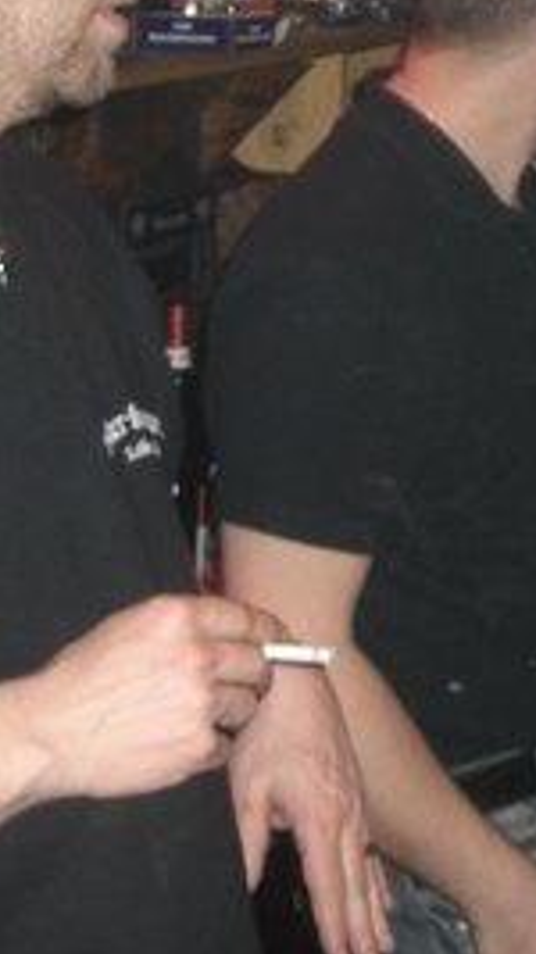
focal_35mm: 93
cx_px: 382
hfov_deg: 13.0
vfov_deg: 22.6
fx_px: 2352
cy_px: 164
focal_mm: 6.2
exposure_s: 1/60
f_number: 2.7
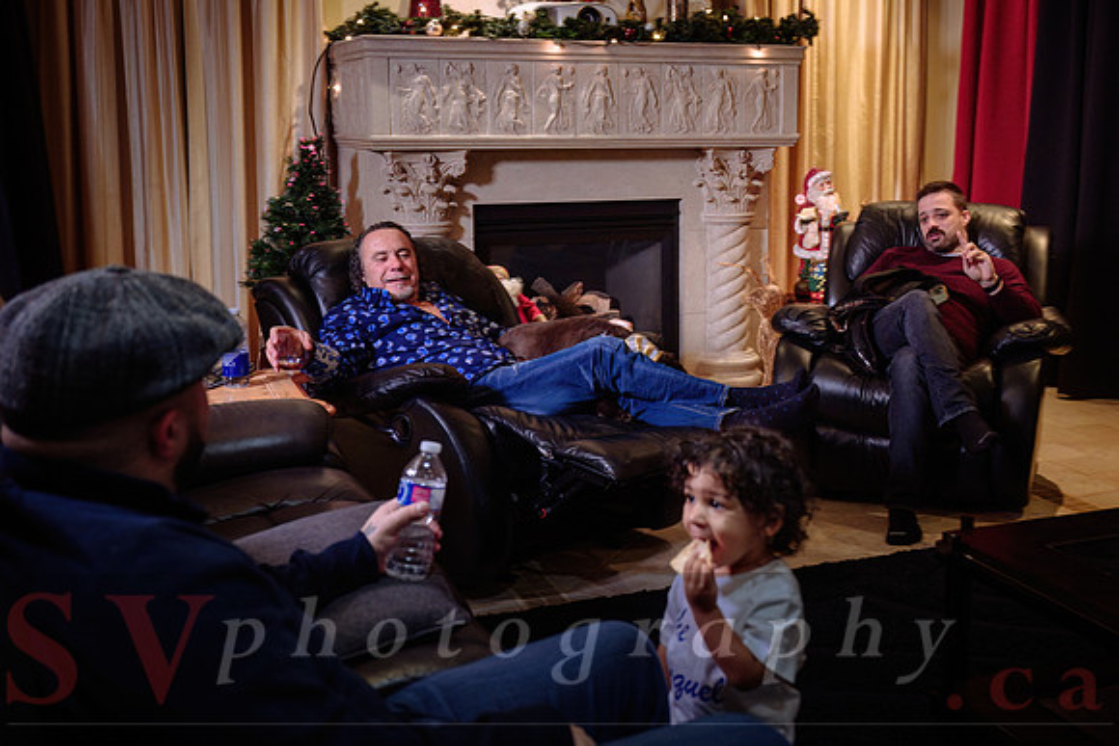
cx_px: 674
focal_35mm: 43
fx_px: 1333
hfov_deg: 45.3
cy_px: 306
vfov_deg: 31.2
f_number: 4
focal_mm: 35
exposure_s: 1/50
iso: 500
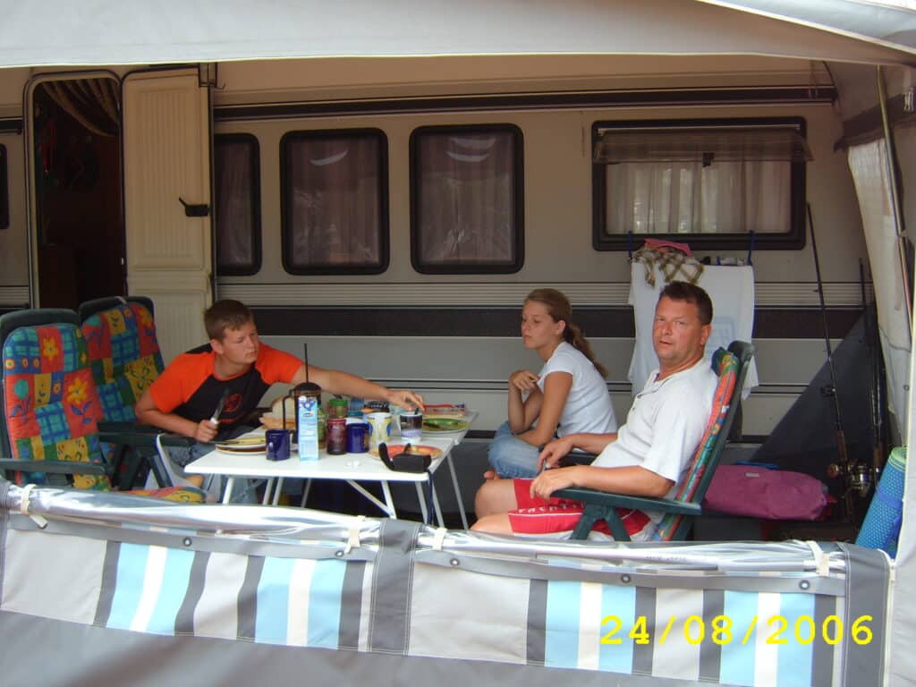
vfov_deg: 45.4
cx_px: 458
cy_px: 344
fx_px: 820
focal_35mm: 31
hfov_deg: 58.4
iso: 100
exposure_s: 1/65
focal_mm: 8.13
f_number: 2.7
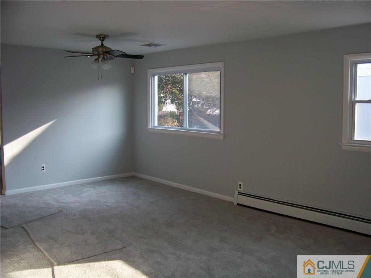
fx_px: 354
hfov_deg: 55.4
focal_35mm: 33
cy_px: 139
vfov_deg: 42.9
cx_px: 186
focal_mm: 5.85
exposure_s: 1/80
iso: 64
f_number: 2.8
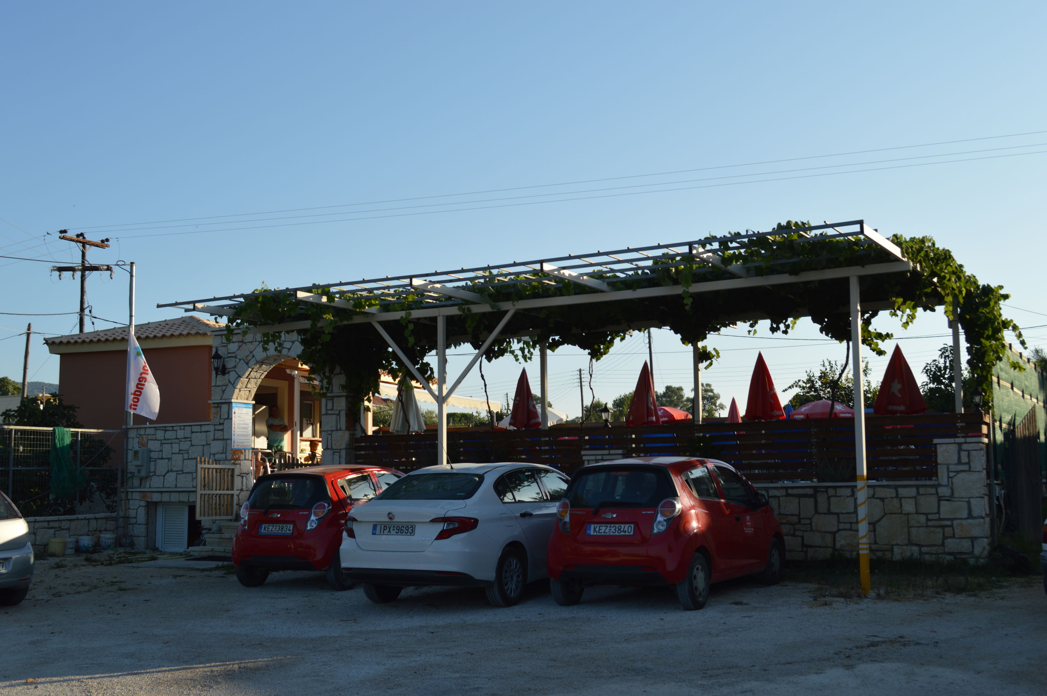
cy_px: 348
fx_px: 1133
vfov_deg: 34.1
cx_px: 524
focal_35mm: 39
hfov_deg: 49.6
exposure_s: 1/200
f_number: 7.1
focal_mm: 26
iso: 100
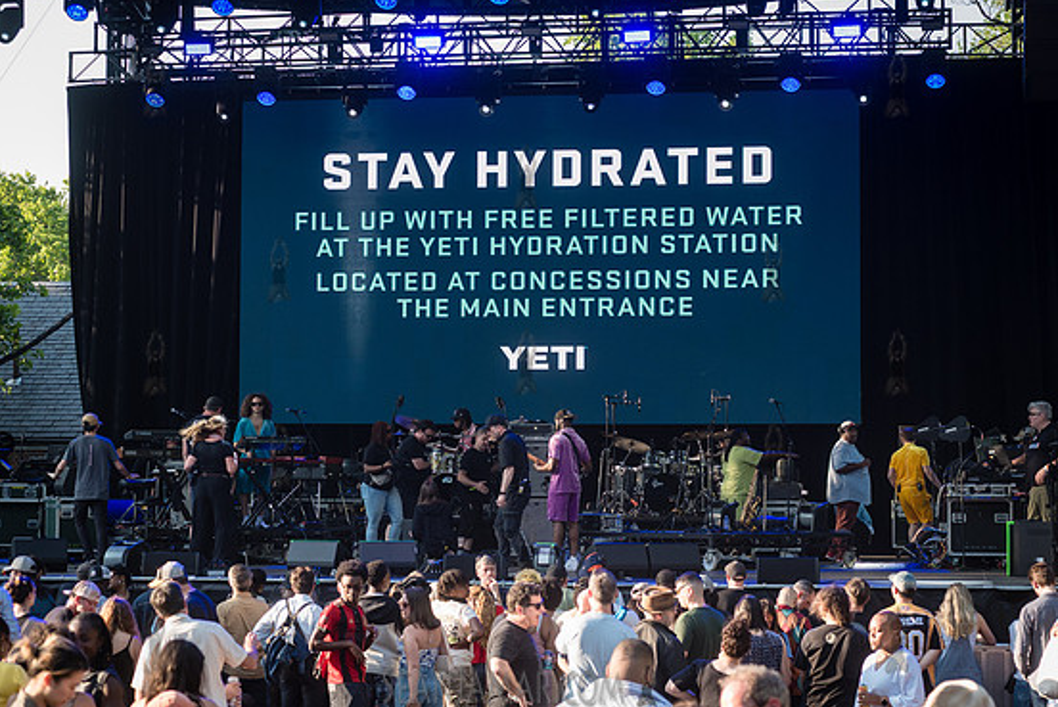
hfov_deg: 24.2
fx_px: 2471
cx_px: 525
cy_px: 361
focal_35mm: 84
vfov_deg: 16.3
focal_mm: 80
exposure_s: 1/640
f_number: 5
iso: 800
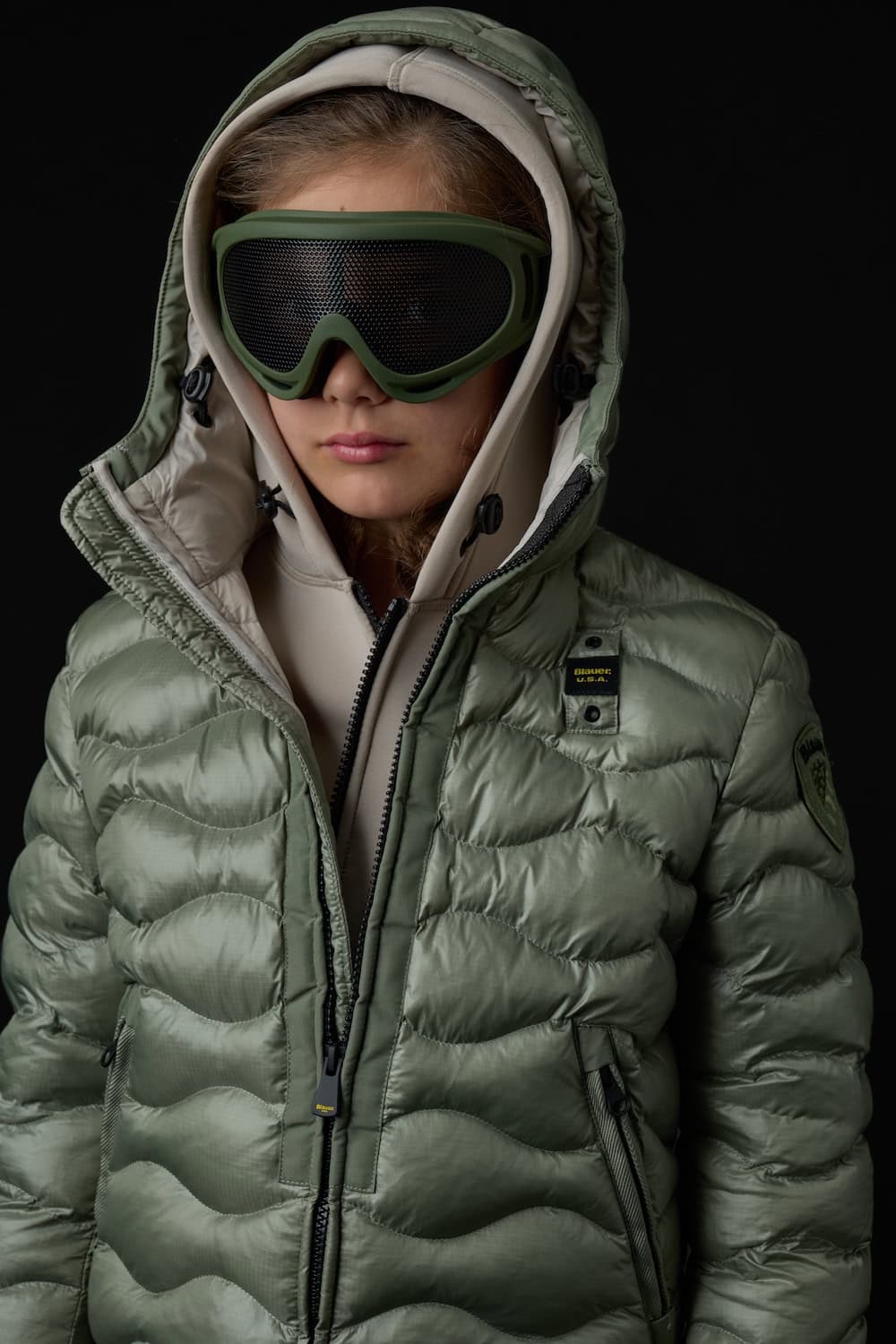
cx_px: 448
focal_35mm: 84
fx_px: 3136
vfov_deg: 24.2
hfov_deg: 16.3
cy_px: 672
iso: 100
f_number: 11
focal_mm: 84
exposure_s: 1/160
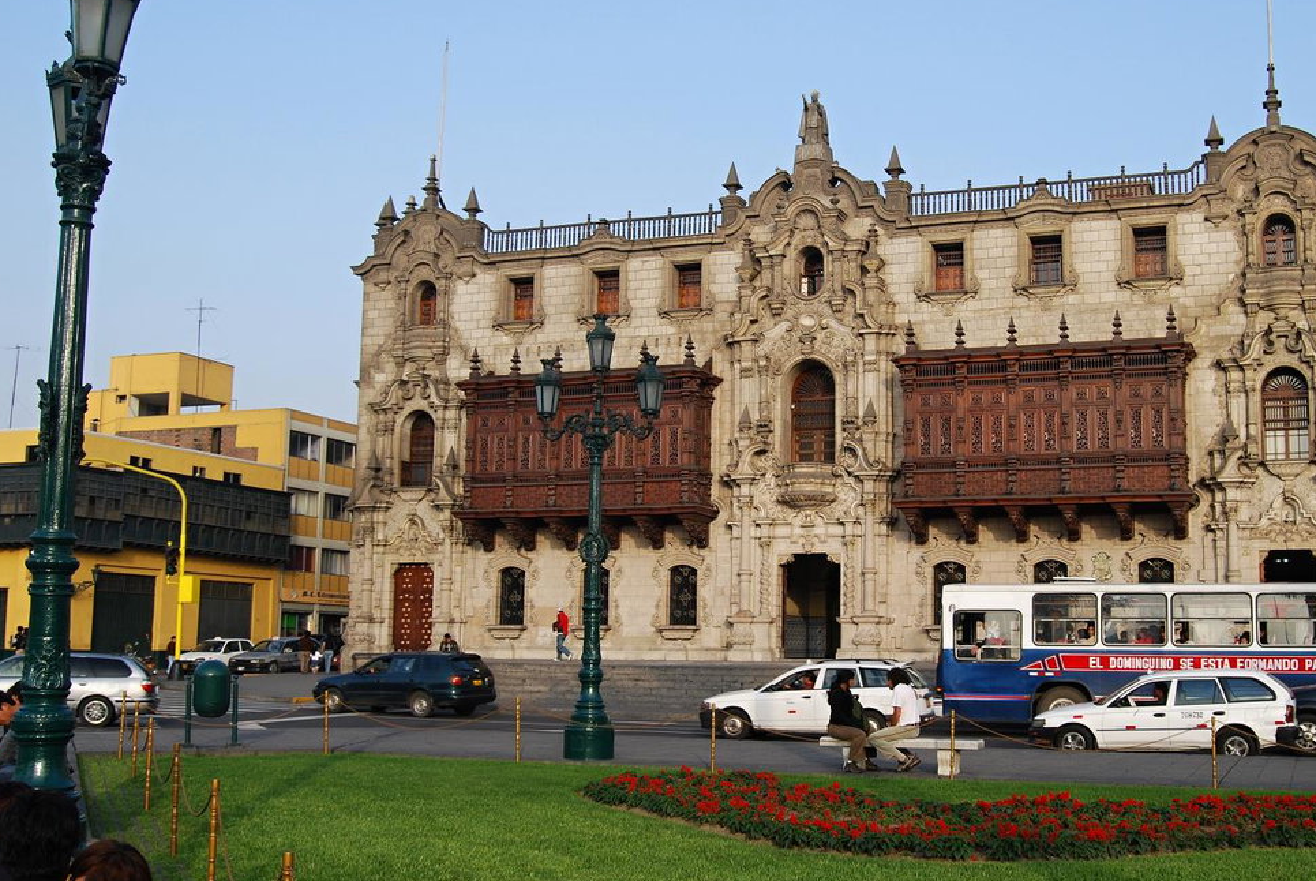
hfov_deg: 47.1
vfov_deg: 32.7
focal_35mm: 41
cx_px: 783
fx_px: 1501
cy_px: 451
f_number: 6.3
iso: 100
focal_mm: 22
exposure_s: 1/160
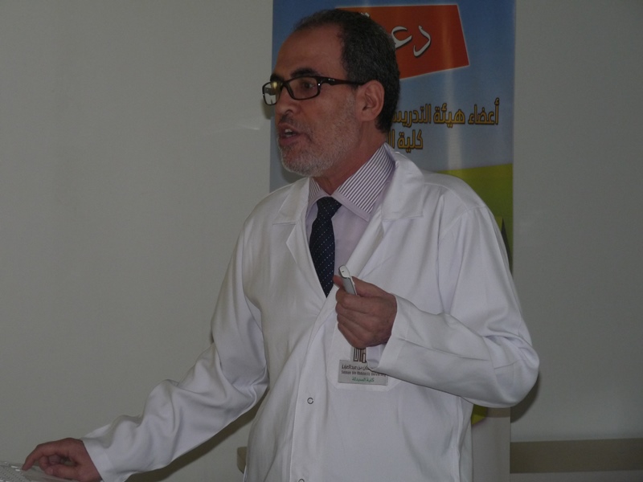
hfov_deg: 10.3
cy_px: 241
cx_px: 322
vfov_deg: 7.7
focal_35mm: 192
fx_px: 3566
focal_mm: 34.2
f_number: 3.7
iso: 250
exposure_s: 1/125
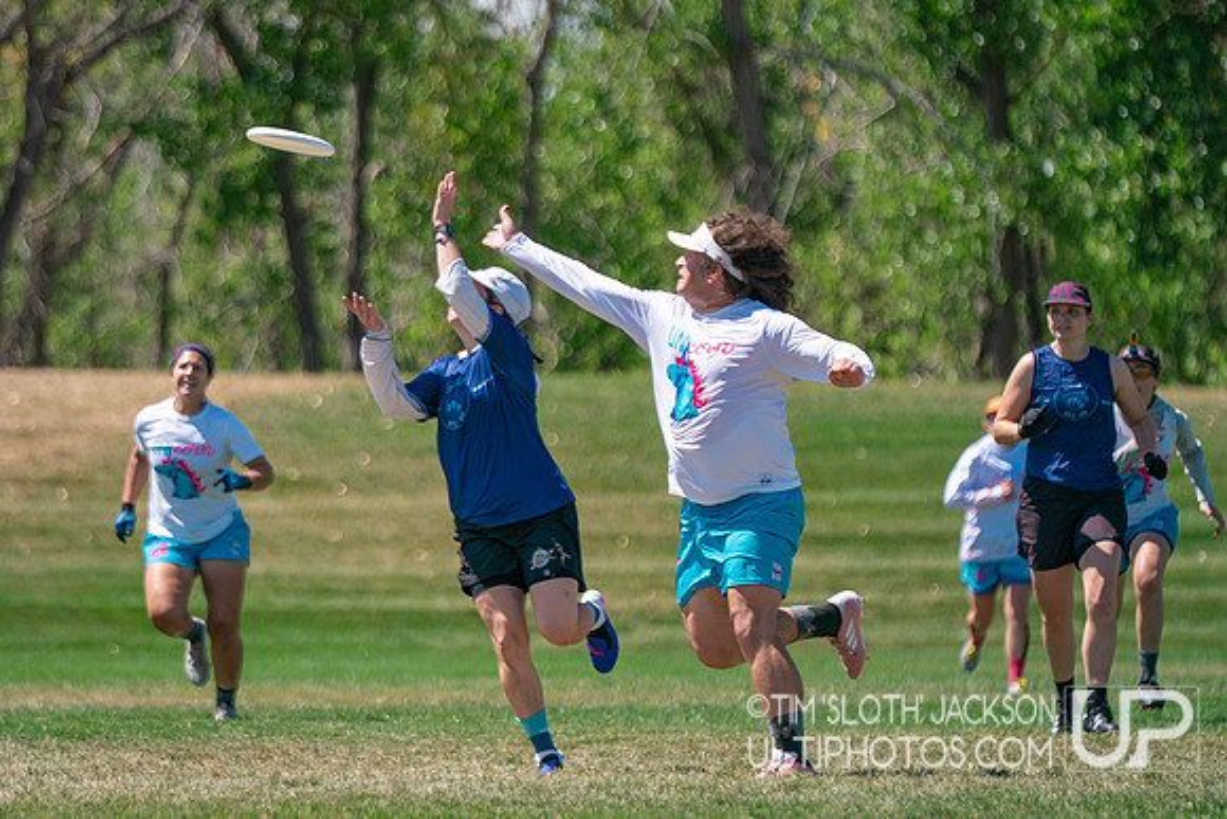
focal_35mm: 309
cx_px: 473
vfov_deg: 4.4
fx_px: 10539
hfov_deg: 6.7
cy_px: 388
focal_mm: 200
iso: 200
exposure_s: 1/4000
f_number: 2.8
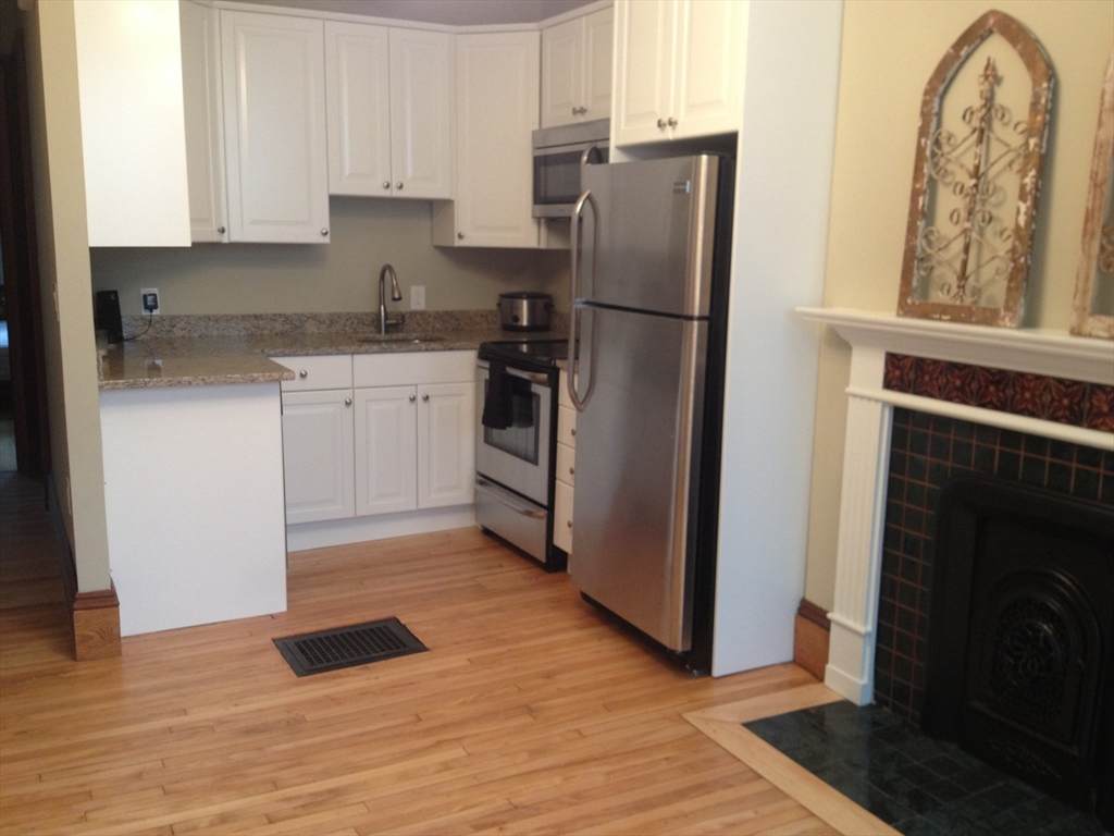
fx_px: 1126
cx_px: 557
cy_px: 418
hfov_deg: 52.6
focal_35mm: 35
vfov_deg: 40.7
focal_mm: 4.28
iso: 100
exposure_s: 1/20
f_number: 2.4
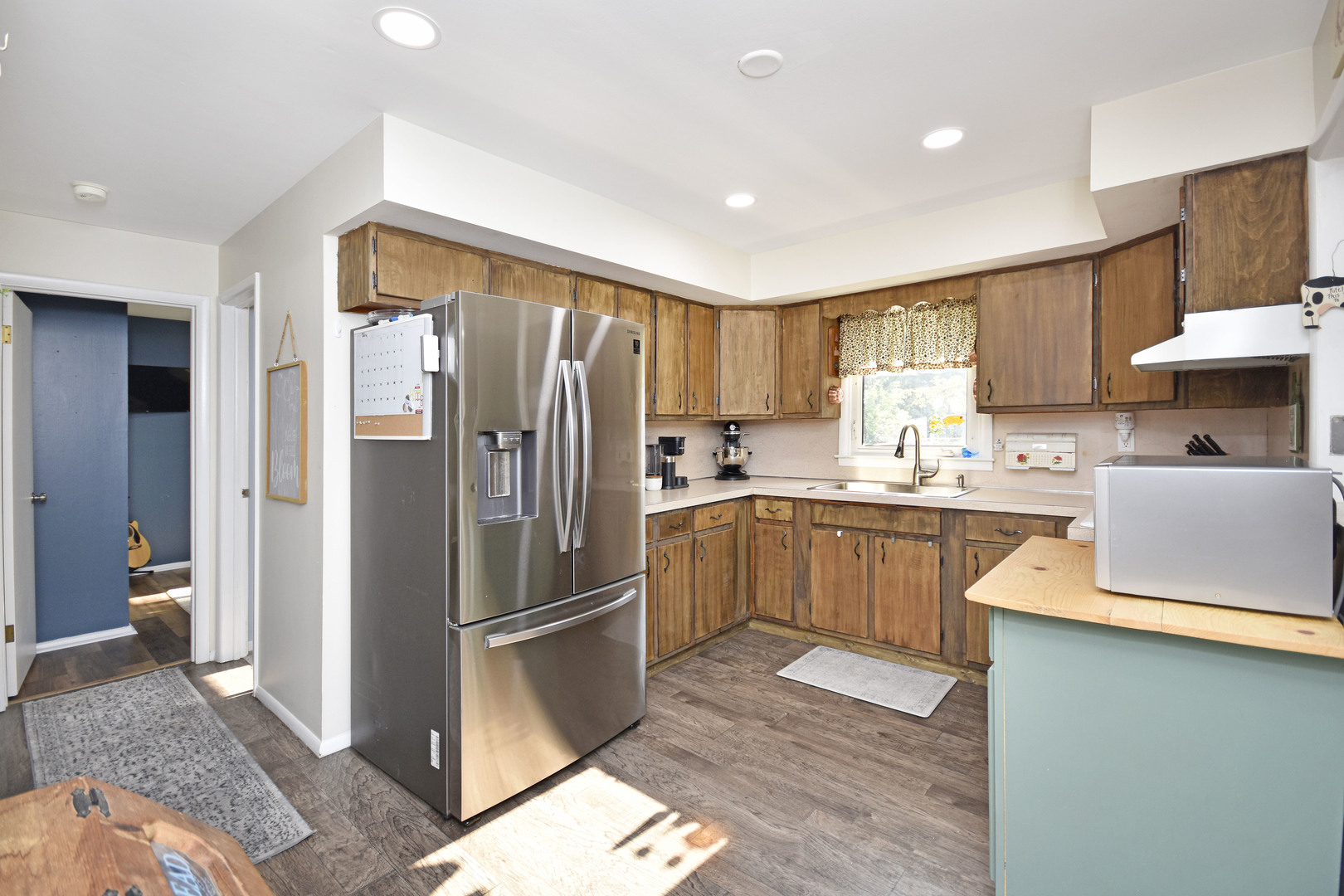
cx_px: 672
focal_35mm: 15
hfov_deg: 100.4
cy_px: 448
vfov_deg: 77.3
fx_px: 560
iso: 220
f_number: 4
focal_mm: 10
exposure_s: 1/60
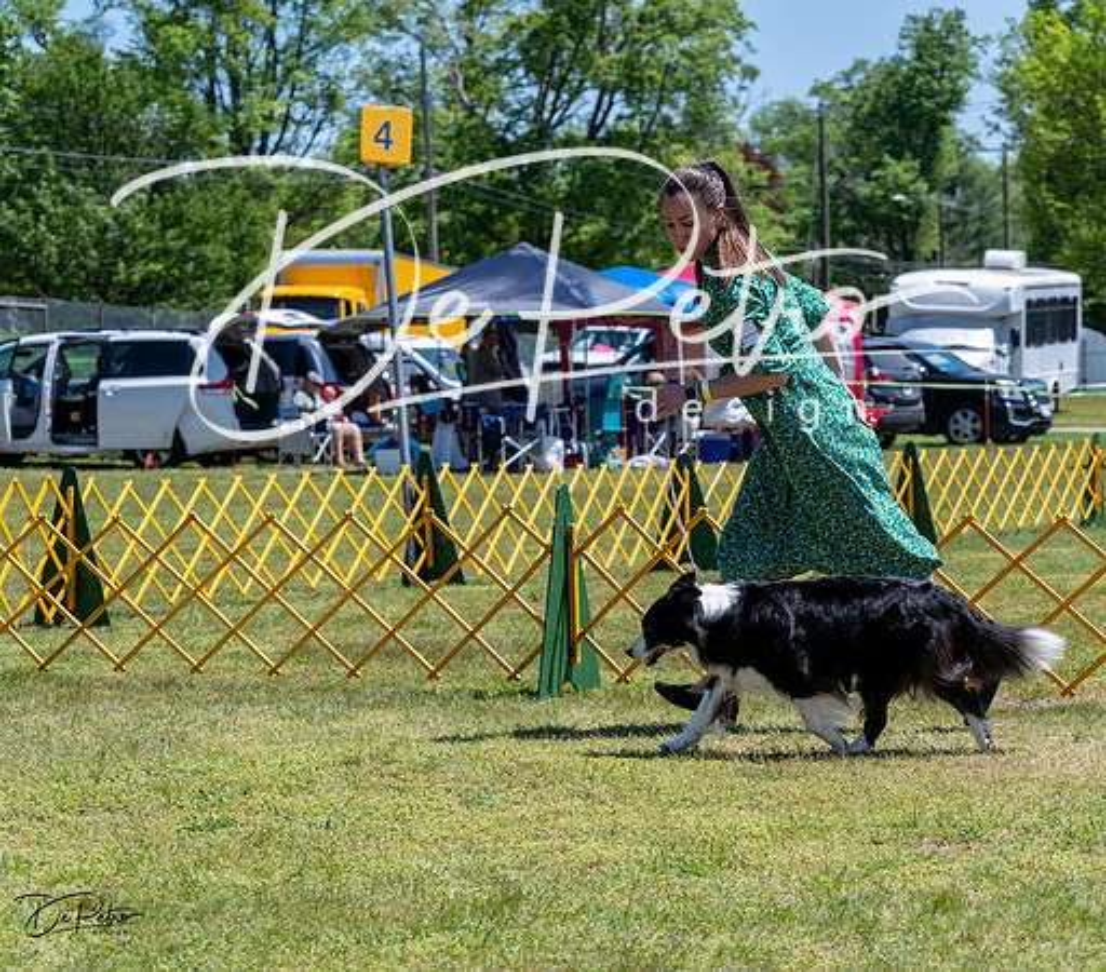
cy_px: 486
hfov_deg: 15.1
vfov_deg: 13.3
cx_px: 728
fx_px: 4168
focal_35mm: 122
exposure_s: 1/1600
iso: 500
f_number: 7.1
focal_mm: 103
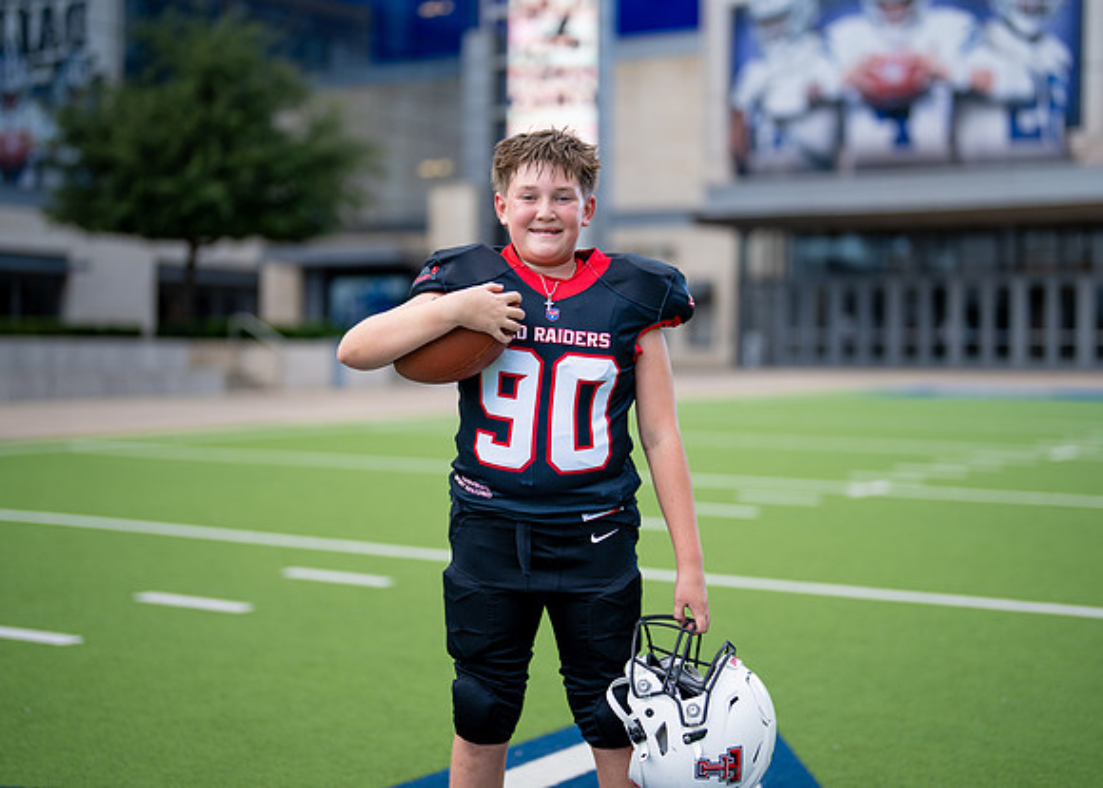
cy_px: 363
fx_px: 1787
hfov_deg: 34.3
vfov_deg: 24.8
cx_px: 571
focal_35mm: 57
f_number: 1.2
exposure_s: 1/1600
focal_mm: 50
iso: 100
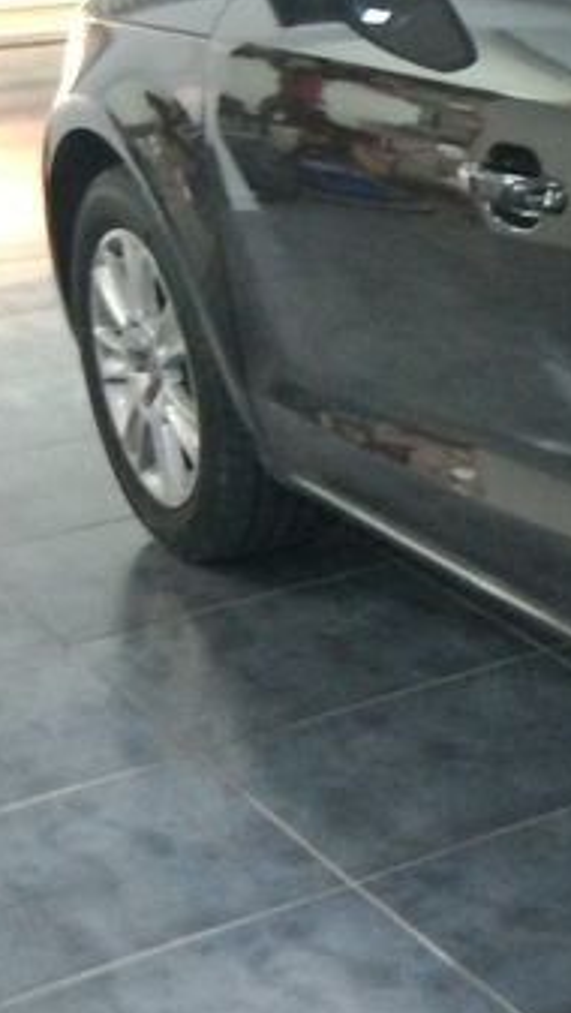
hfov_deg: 11.5
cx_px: 1440
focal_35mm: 84
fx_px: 2257
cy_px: 376
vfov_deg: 25.2
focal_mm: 3
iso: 600
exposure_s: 1/19
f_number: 2
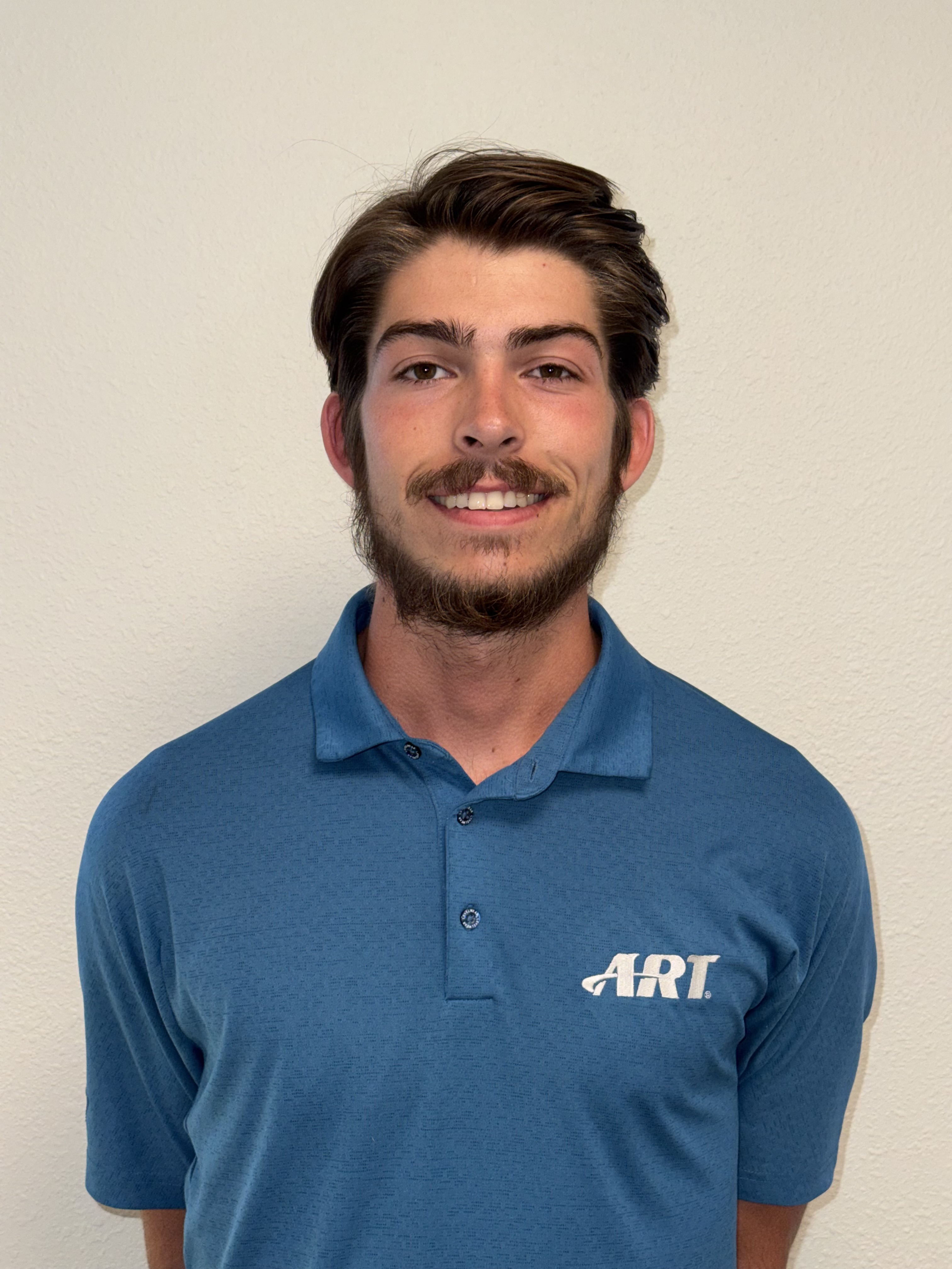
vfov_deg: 39.7
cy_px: 634
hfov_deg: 30.3
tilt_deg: -1.6
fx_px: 1760
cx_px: 476
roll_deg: -1.4
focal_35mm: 48
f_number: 1.78
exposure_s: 1/71
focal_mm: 6.76
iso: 50
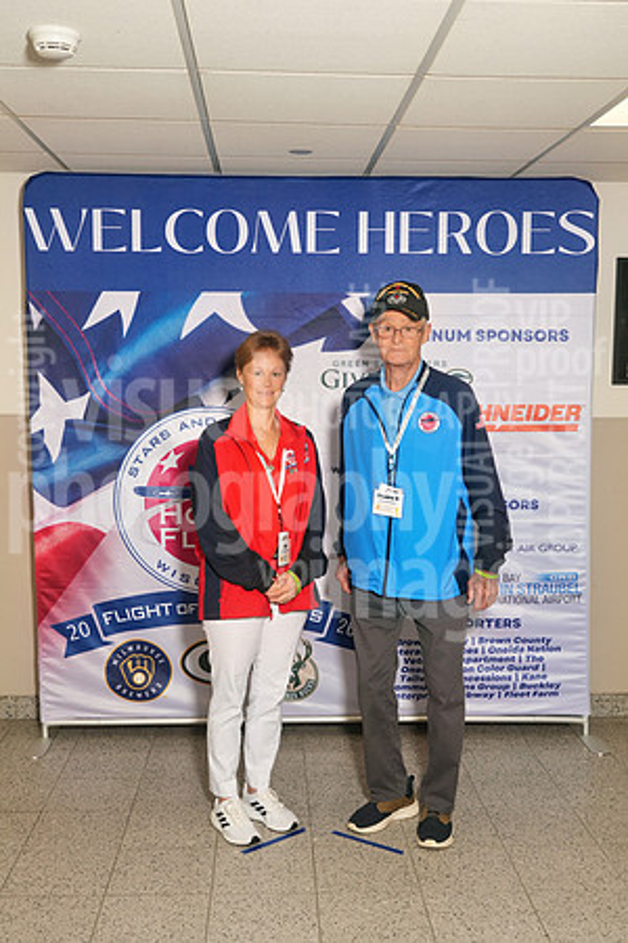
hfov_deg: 30.8
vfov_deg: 45.0
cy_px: 472
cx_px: 314
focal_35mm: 44
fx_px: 1138
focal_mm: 29
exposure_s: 1/100
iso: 400
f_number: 8
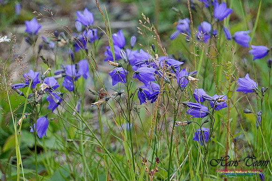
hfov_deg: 6.5
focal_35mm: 315
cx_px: 136
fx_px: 2380
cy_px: 90
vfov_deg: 4.4
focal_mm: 210
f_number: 8
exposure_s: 1/500
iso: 800
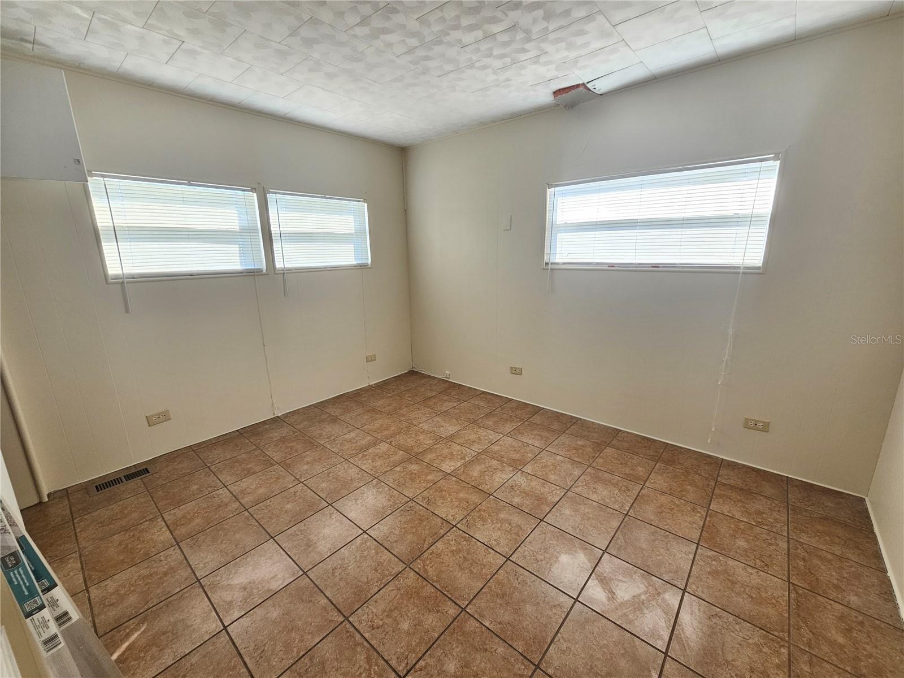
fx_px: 339
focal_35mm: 13
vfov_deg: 89.9
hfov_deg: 106.2
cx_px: 452
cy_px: 339
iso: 80
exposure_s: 1/77.4
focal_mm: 2.2
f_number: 2.2
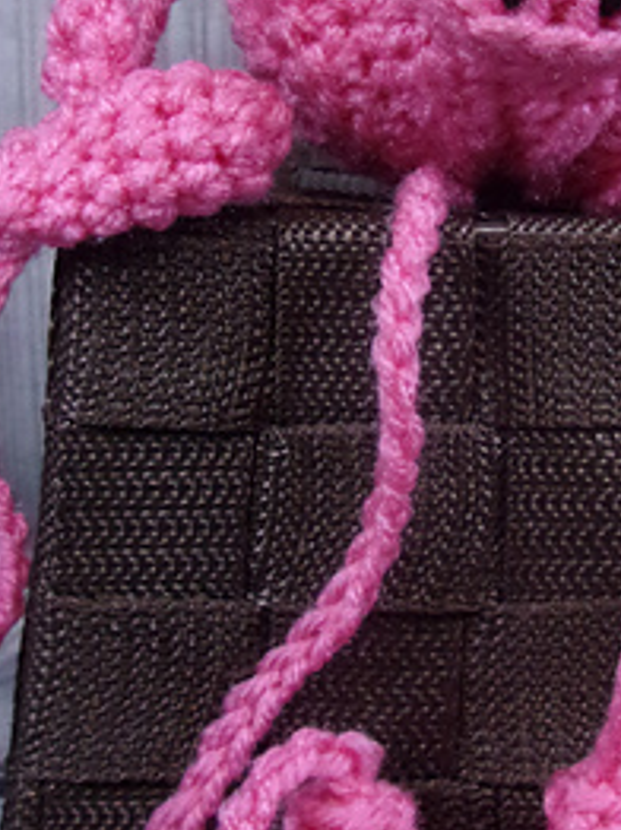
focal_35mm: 66
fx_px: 1581
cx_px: 507
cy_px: 285
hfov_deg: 21.9
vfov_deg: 29.2
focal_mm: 4.9
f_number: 3
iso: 318
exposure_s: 1/34
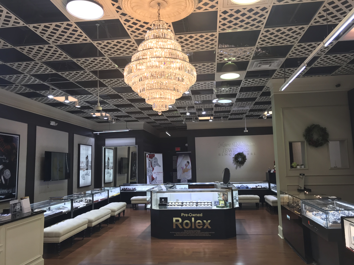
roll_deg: +1.4
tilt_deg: +5.8
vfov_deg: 49.7
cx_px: 177
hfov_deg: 63.4
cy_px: 132
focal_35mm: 28
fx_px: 286
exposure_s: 1/60
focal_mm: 3.99
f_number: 1.8
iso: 32
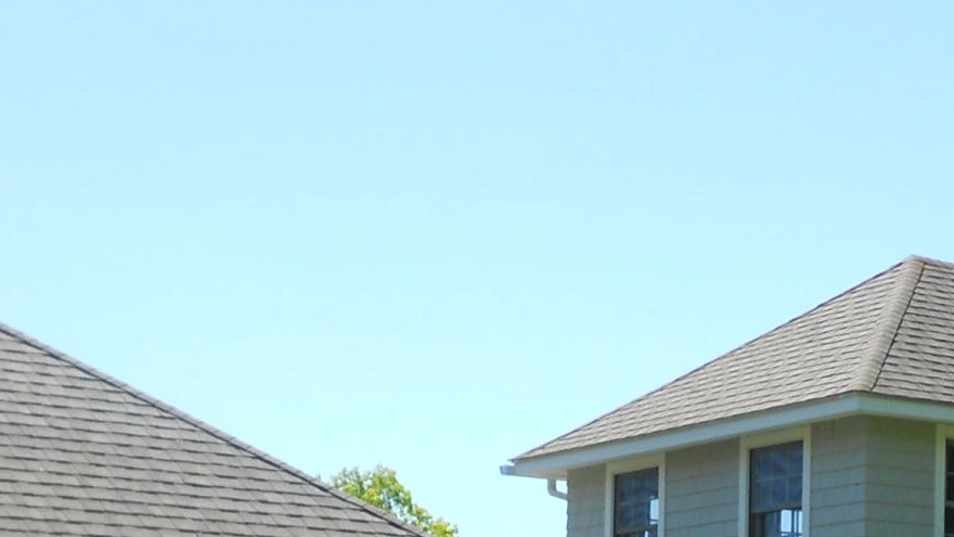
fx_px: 2631
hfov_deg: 20.5
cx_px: 570
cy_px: 857
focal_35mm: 104
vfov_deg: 11.1
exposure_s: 1/800
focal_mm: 5
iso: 80
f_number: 2.7
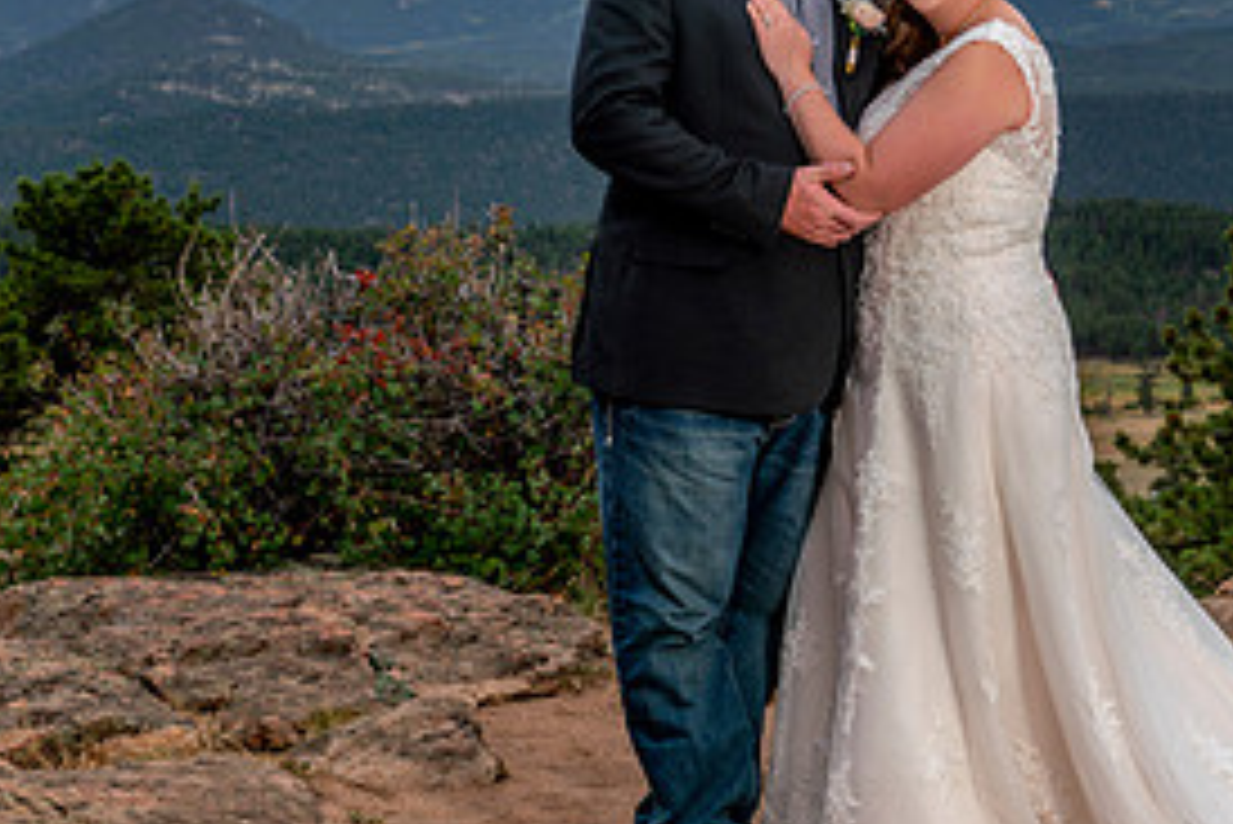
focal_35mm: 74
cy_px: 349
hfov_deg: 26.6
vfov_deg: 18.4
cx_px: 1044
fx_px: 2536
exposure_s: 1/80
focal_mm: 35
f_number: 6.3
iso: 100
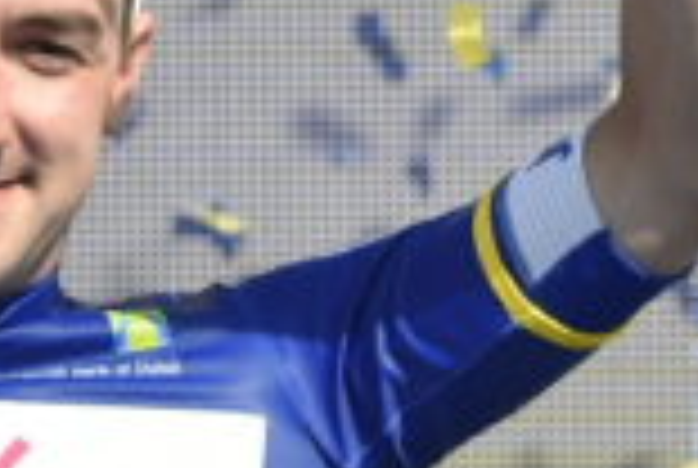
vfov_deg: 1.9
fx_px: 13948
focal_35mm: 718
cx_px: 23
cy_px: -418
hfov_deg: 2.9
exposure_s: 1/1600
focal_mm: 145
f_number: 5
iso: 250
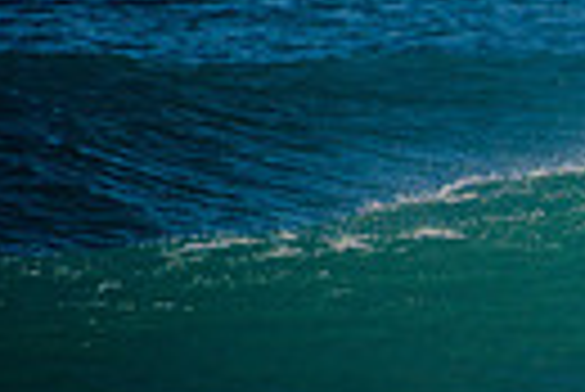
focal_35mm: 2230
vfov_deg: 0.6
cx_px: 1251
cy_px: 318
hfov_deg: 0.9
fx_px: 36278
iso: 180
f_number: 5.6
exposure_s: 1/1600
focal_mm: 500
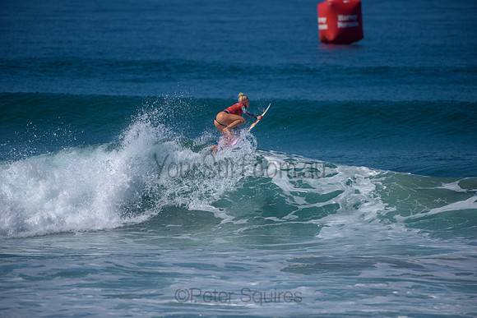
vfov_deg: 2.8
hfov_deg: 4.1
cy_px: 159
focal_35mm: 500
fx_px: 6626
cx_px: 238
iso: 110
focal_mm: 500
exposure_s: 1/2000
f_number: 5.6
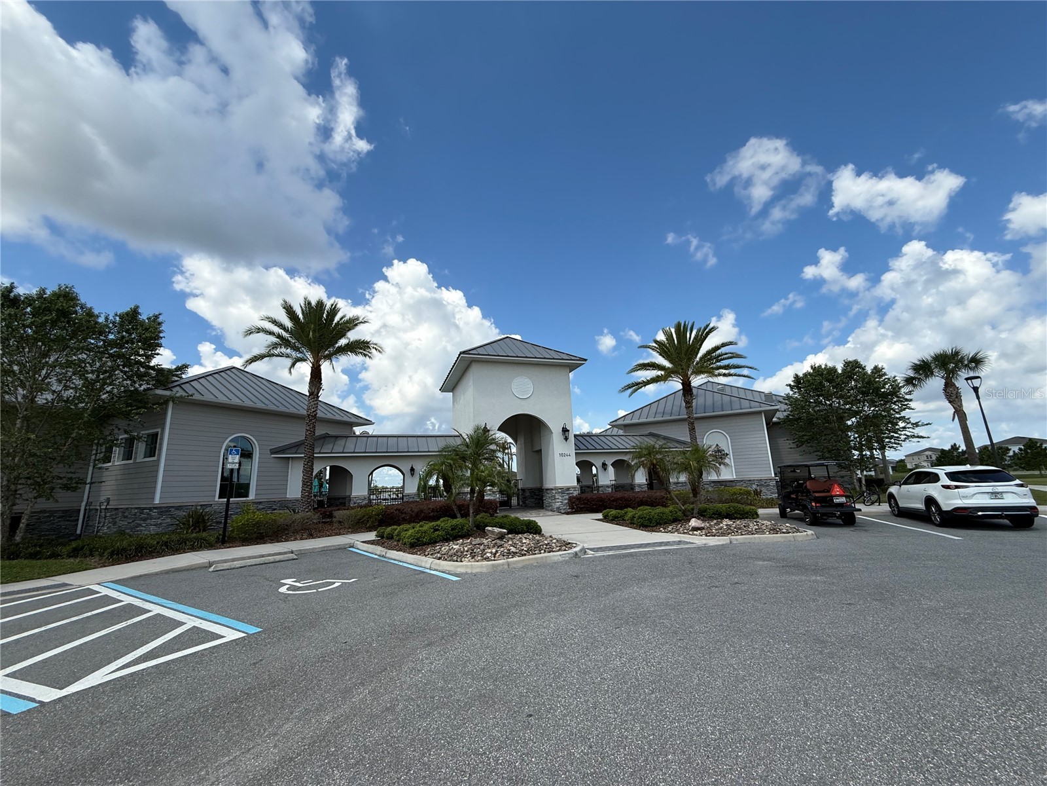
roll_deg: +2.6
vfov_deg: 85.7
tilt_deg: +12.0
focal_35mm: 14
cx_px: 524
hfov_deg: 102.1
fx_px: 423
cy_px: 393
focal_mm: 2.22
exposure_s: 1/2165
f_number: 2.2
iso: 50
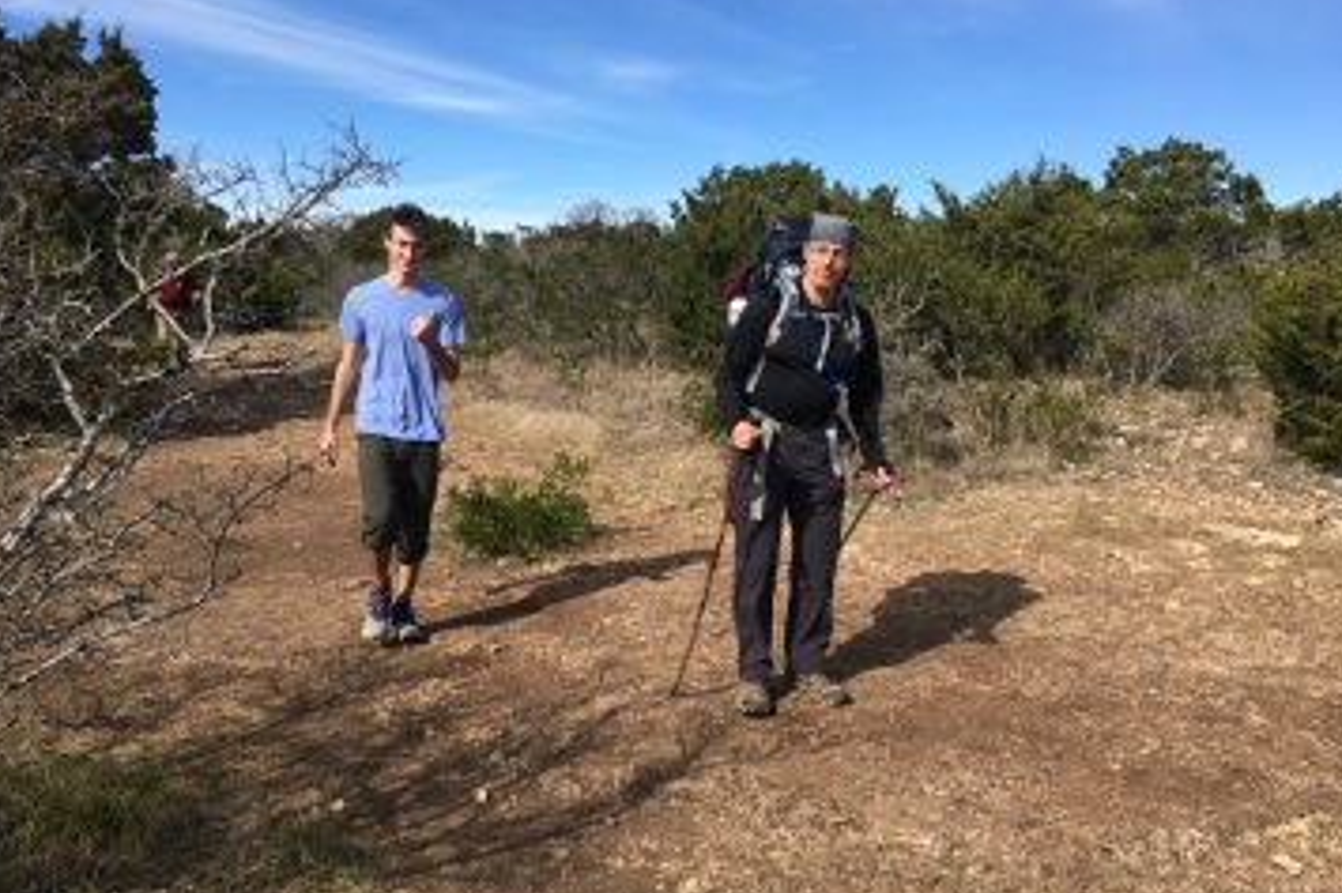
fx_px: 1155
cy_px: 437
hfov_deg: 60.3
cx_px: 671
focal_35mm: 31
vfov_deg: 42.3
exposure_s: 1/1304
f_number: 2.2
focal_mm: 4.15
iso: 25
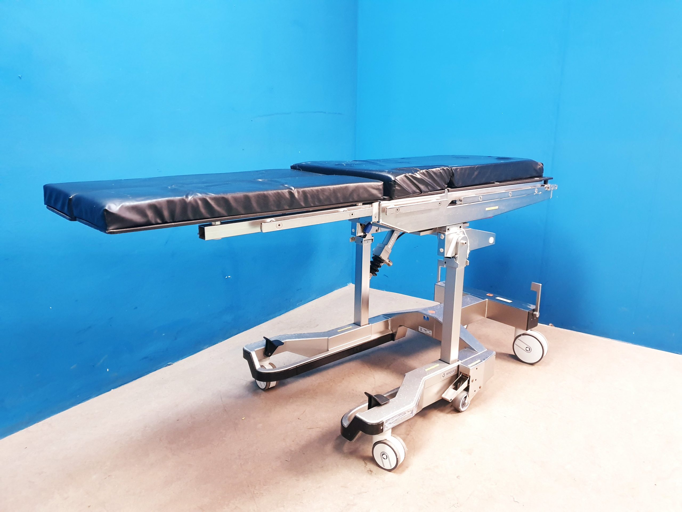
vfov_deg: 53.1
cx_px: 341
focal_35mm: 26
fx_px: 512
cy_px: 256
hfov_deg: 67.3
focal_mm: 4.3
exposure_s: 1/50
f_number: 1.5
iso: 400
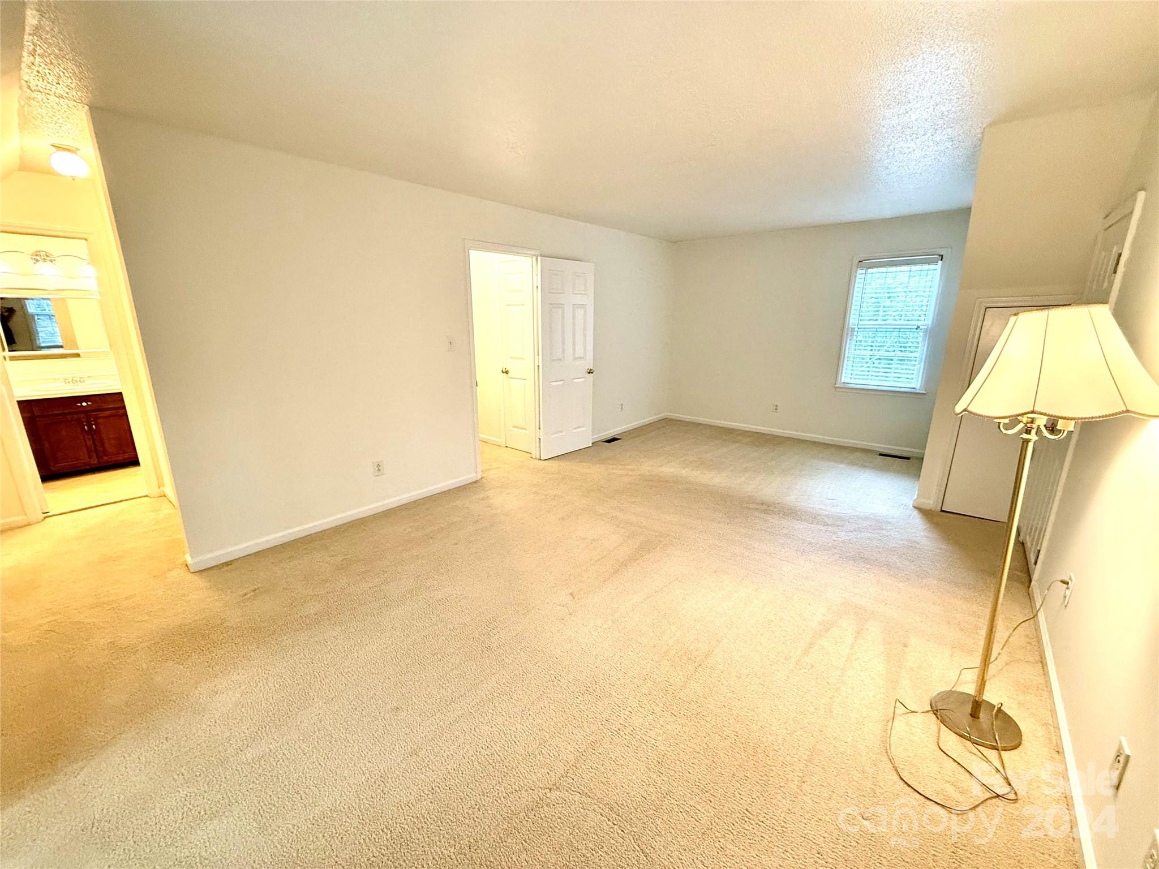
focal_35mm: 14
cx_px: 580
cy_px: 434
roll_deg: -0.2
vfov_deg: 85.7
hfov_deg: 102.1
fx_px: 469
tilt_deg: -14.5
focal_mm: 2.22
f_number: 2.2
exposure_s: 1/60
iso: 320
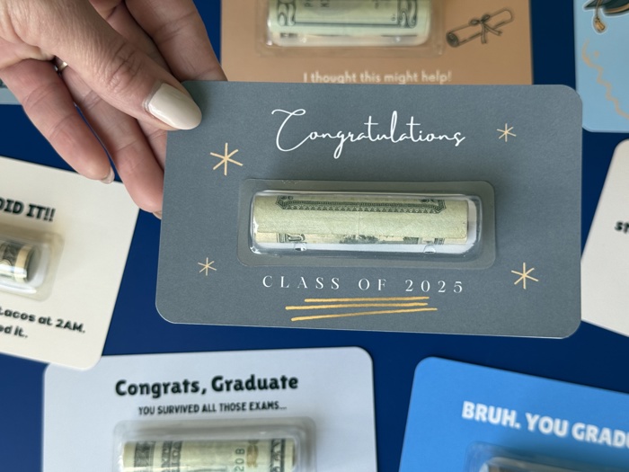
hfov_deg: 39.7
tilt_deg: -80.9
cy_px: 236
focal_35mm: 48
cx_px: 314
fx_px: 872
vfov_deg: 30.3
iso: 80
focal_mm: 6.76
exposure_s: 1/154
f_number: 1.78
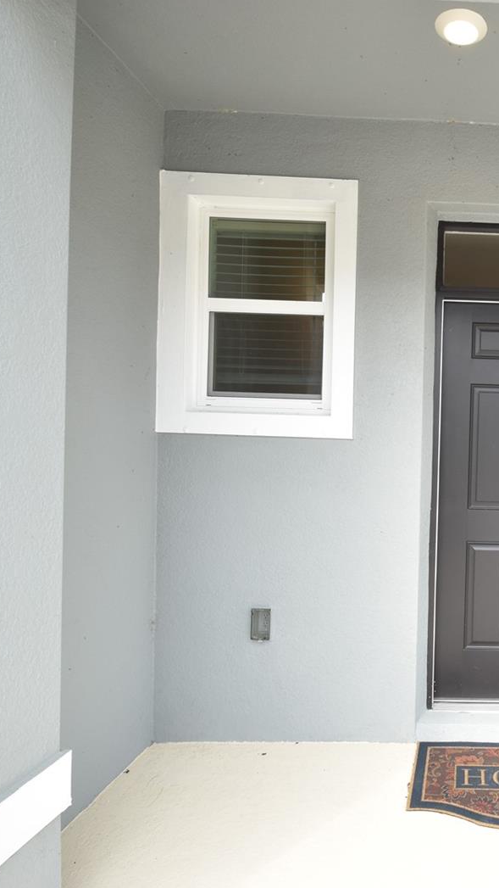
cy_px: 445
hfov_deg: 41.9
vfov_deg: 76.3
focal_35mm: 24
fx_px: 564
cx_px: 489
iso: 400
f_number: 8
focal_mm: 10
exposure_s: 1/250
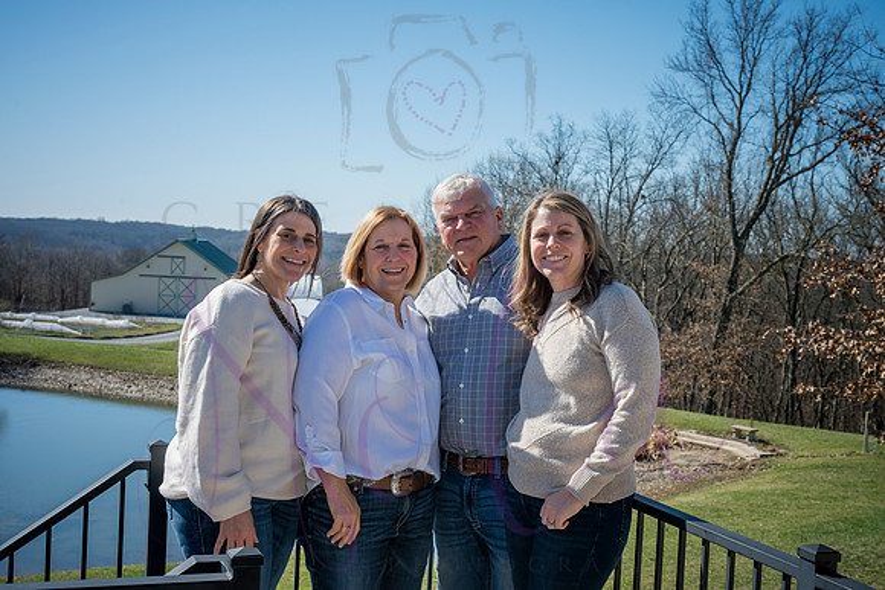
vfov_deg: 28.1
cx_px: 442
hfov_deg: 41.1
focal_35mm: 48
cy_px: 295
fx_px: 1180
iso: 400
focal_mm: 48
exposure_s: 1/640
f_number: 10
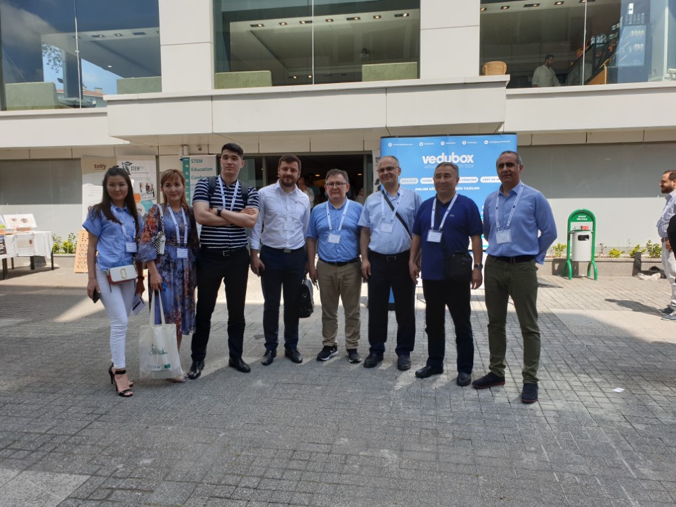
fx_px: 508
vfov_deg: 53.1
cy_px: 254
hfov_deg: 67.3
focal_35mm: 26
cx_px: 338
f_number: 2.4
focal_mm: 4.3
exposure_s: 1/1056
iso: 50
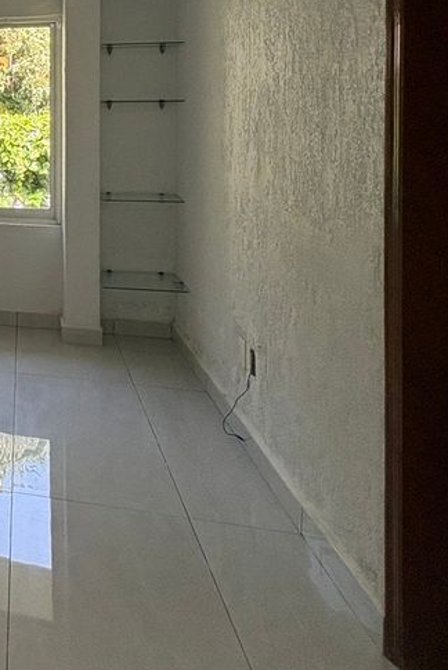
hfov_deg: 28.8
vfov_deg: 49.3
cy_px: 115
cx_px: -160
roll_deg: -0.6
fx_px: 671
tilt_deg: -0.6
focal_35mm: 36
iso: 160
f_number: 2.2
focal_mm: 2.22
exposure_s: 1/99
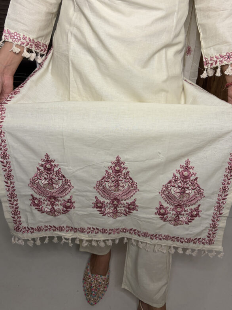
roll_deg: -5.8
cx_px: 120
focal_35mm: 31
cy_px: 137
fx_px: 277
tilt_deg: -26.5
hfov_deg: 45.4
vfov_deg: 58.2
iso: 100
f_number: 1.6
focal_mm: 5.96
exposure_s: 1/100
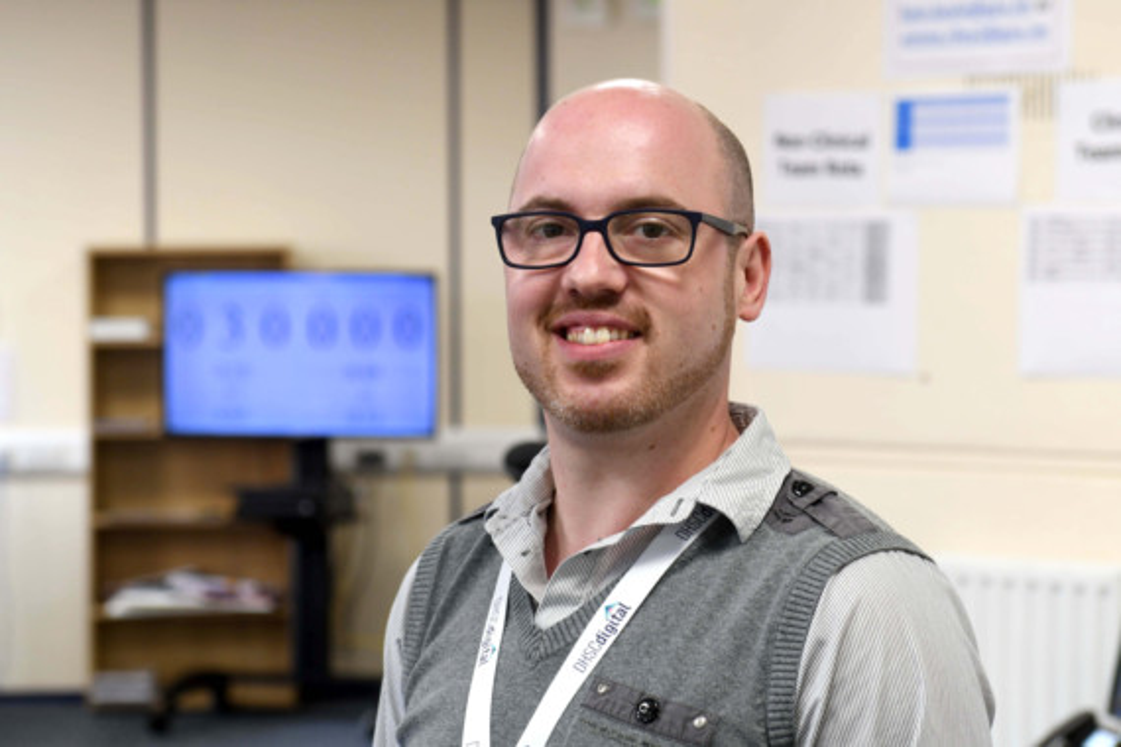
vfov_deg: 13.0
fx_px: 3269
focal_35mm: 105
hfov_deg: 19.5
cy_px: 374
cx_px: 560
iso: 640
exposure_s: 1/80
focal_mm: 70
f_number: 4.5
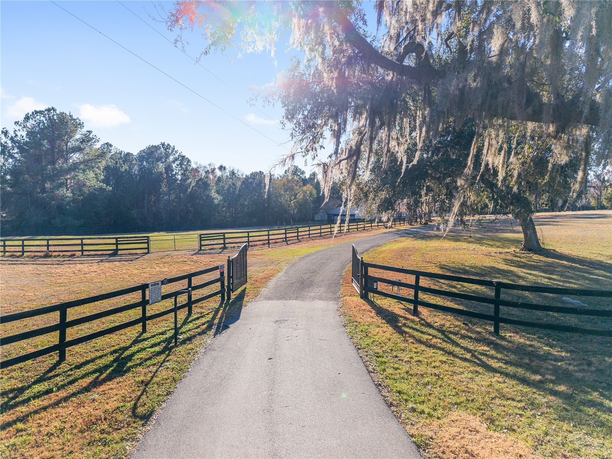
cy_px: 230
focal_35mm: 24
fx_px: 424
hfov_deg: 71.6
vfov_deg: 56.8
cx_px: 306
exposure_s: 1/5000
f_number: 1.8
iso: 380
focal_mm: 8.67
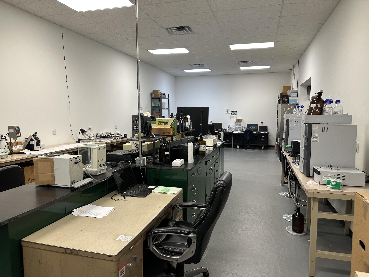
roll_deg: -0.5
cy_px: 138
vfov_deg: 56.8
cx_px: 184
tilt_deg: -5.3
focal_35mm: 24
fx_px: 256
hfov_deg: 71.6
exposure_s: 1/60
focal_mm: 6.86
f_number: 1.78
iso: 125
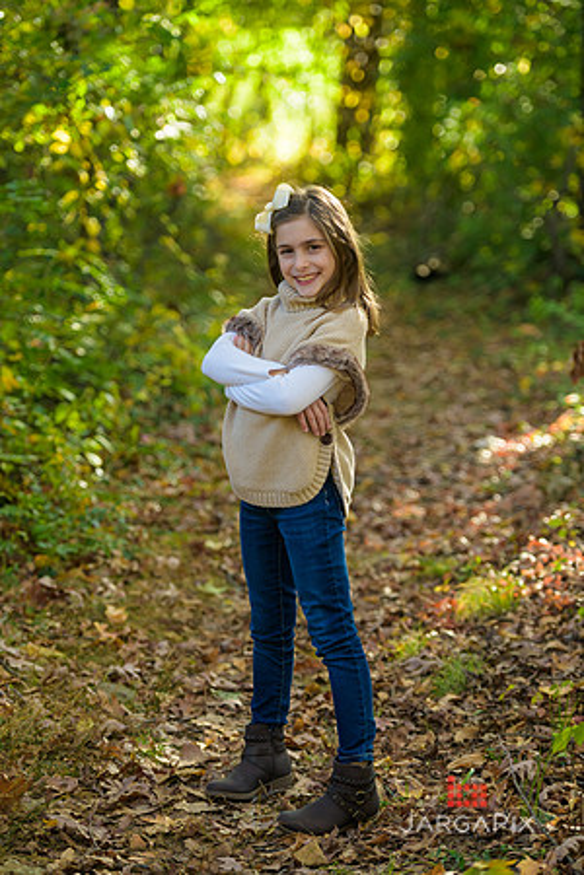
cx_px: 292
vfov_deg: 20.0
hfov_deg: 13.4
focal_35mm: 102
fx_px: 2482
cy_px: 438
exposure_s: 1/200
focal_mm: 102
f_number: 3.2
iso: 200
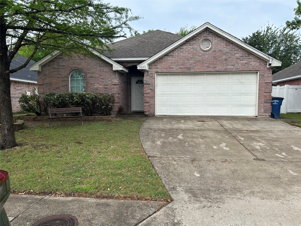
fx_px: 226
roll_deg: +0.2
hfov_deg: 67.3
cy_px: 113
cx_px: 150
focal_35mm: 26
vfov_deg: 53.1
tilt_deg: -2.7
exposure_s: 1/1779
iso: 50
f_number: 1.5
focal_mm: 5.7
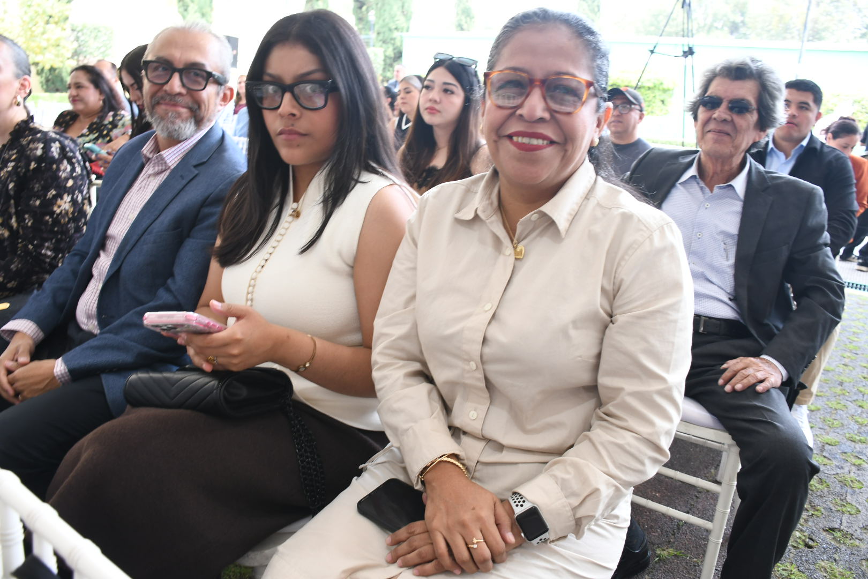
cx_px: 434
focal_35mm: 27
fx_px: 651
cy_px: 290
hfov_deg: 67.4
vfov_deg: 47.9
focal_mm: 18
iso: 640
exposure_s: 1/125
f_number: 5
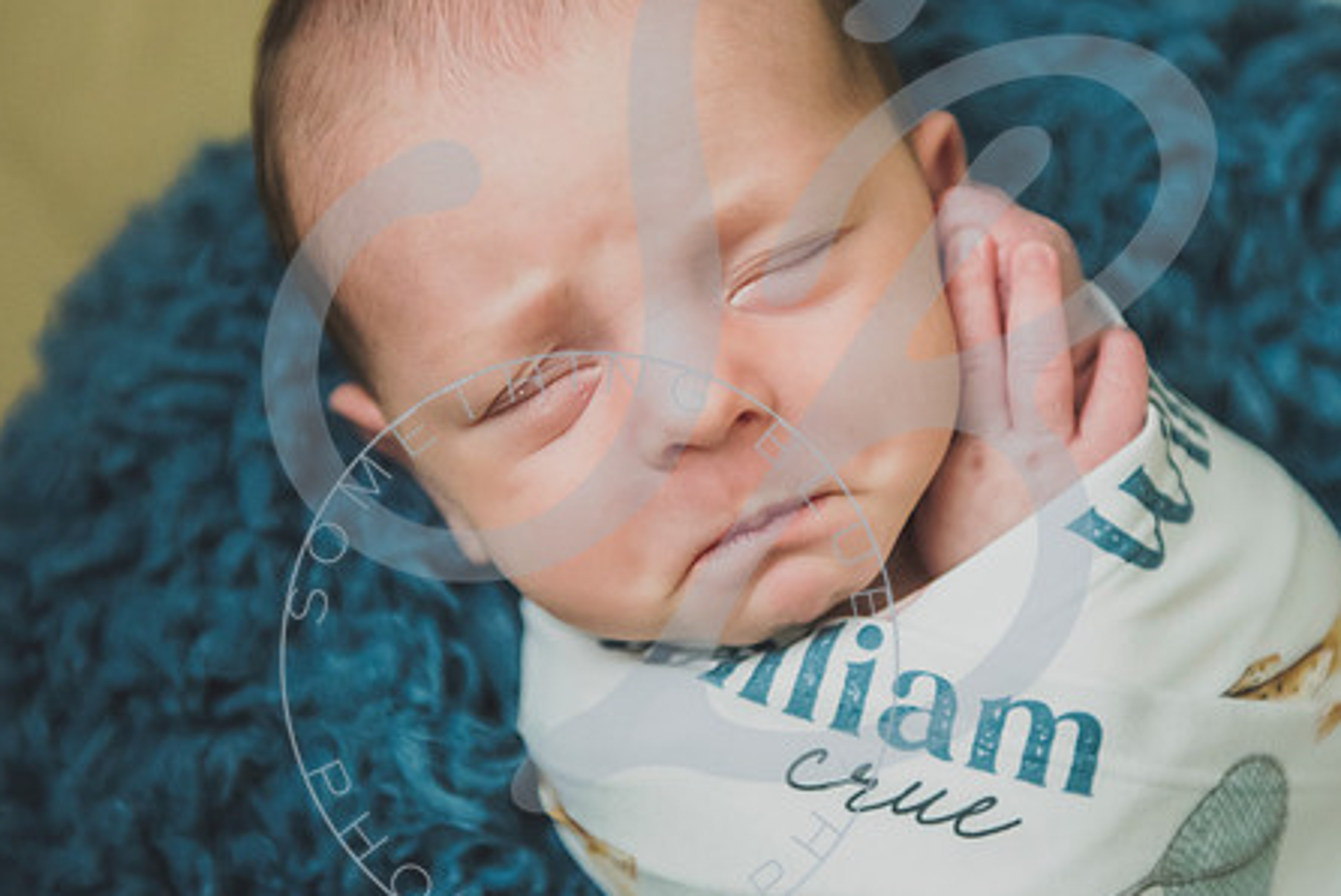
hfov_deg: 22.4
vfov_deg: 15.0
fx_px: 3392
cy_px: 407
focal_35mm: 91
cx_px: 740
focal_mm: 70
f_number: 2.8
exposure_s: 1/125
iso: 3200
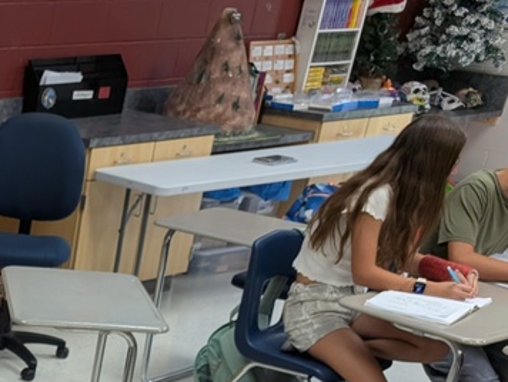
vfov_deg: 19.1
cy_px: 547
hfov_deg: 23.7
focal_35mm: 69
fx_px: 1014
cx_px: -204
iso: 225
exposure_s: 1/120
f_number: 1.68
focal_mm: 6.9
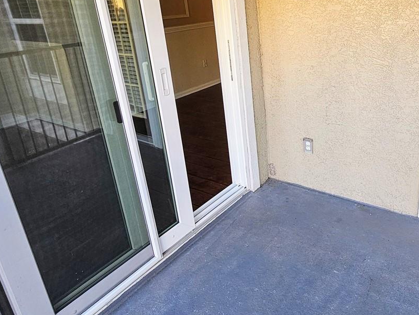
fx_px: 315
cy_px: 114
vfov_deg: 52.4
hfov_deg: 64.5
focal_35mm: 26
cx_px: 297
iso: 80
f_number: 2.2
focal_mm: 2.2
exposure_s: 1/60
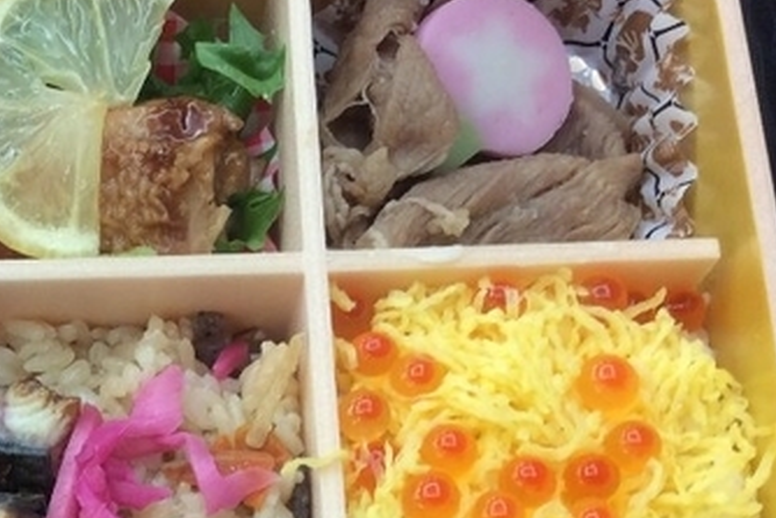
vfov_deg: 16.2
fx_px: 1768
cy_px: 552
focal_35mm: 82
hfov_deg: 24.0
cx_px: 60
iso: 40
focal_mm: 3.3
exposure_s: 1/24
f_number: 2.4
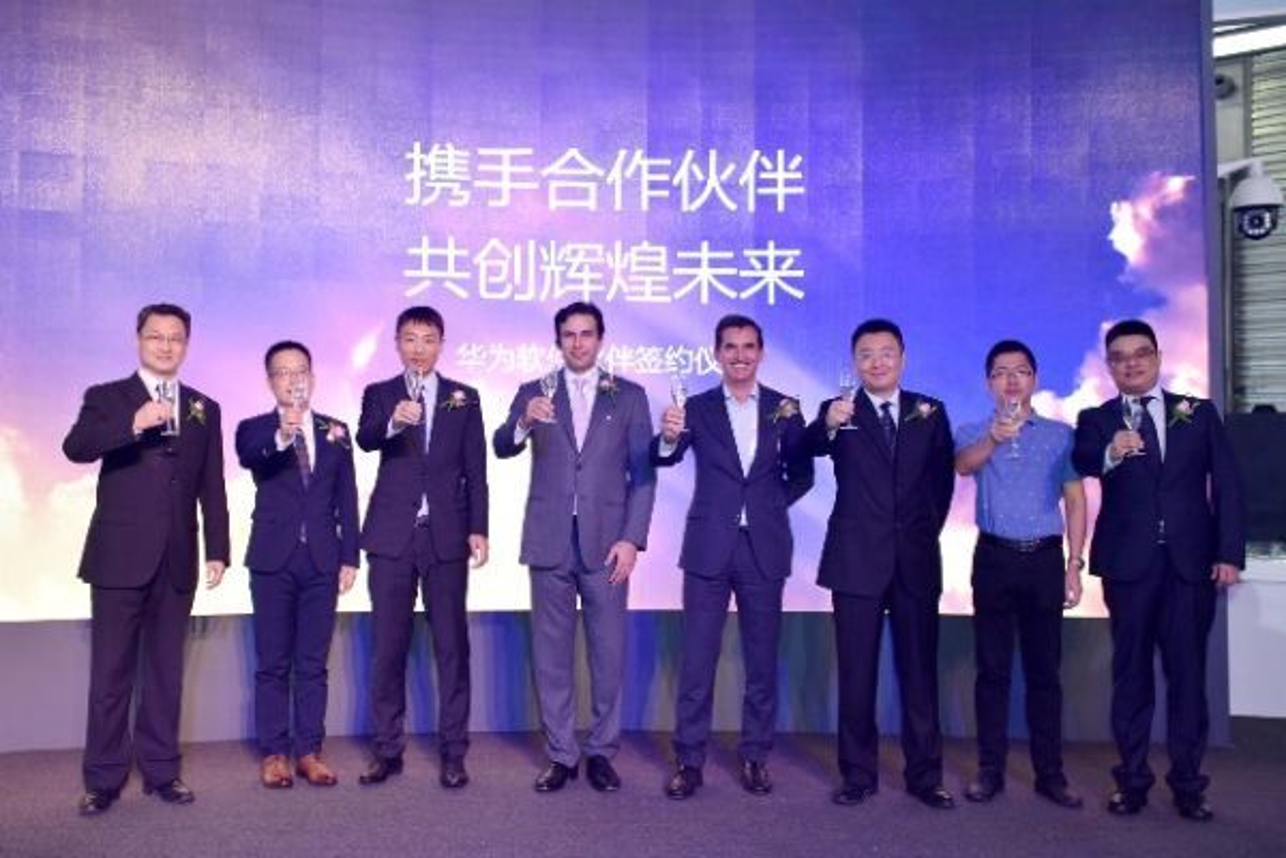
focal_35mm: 32
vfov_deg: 41.1
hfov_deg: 58.7
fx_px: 1143
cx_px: 643
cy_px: 429
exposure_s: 1/160
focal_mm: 32
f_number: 4.5
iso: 1250
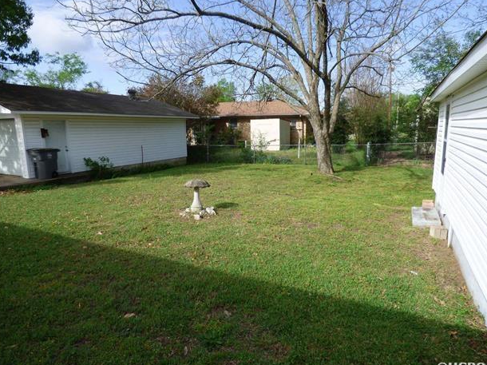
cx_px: 244
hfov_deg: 79.0
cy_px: 184
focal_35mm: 21
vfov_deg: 63.4
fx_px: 295
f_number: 2.8
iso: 100
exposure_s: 1/1000
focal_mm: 3.58
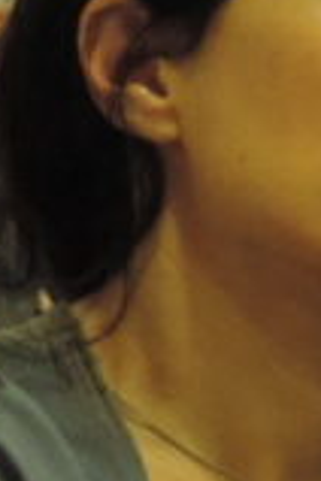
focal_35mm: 671
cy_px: -191
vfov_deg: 3.1
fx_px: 8974
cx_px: -527
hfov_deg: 2.0
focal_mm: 17.8
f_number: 4.1
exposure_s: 1/25
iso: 640
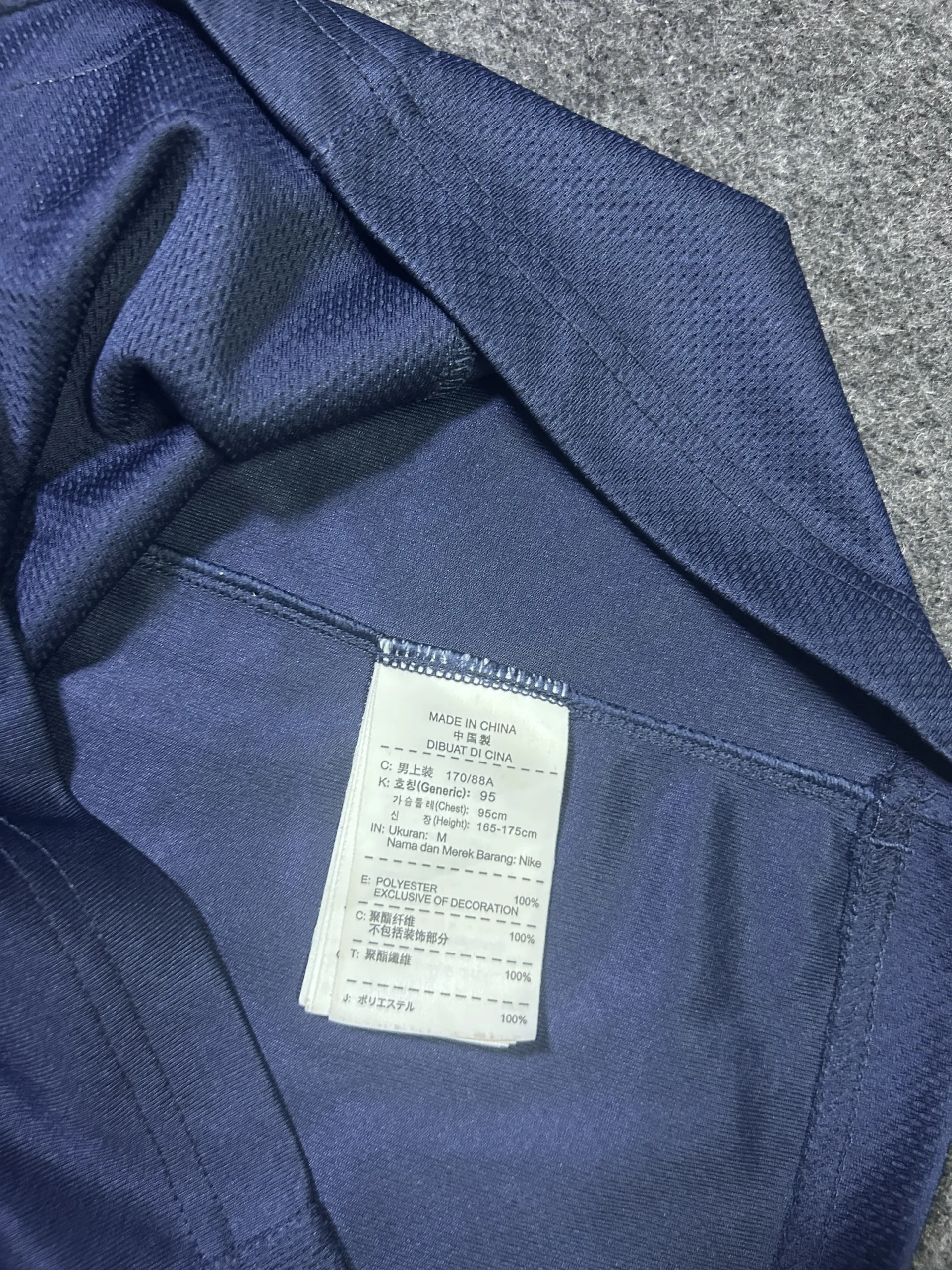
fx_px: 953
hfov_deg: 53.1
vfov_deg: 67.3
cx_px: 476
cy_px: 635
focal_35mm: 26
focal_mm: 5.7
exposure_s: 1/33
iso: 400
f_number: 1.5
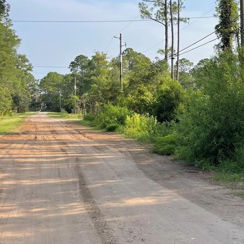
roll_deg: -0.3
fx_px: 407
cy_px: 83
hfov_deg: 29.8
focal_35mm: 51
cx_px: 272
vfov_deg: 33.1
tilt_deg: +3.5
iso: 32
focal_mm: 5.1
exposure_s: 1/2336
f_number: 1.6
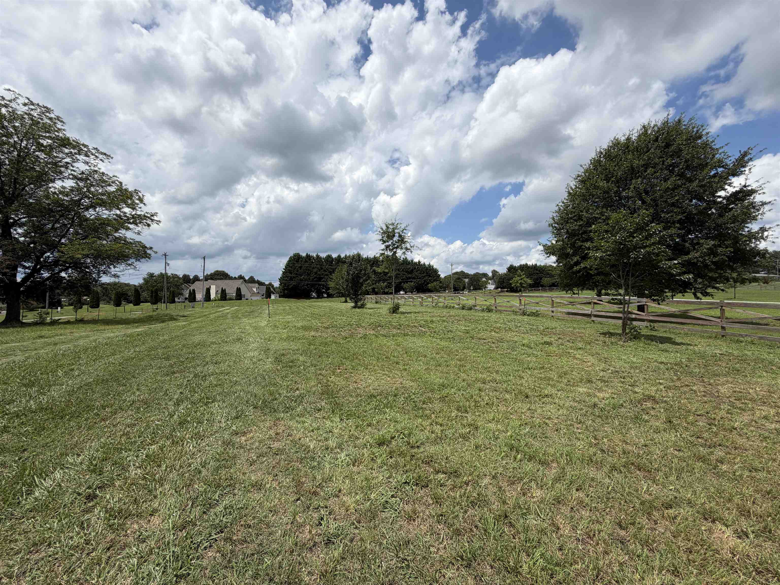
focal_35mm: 14
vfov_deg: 85.7
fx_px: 315
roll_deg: +0.5
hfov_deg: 102.1
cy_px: 292
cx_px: 390
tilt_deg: +1.5
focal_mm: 2.22
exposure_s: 1/1497
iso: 20
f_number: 2.2
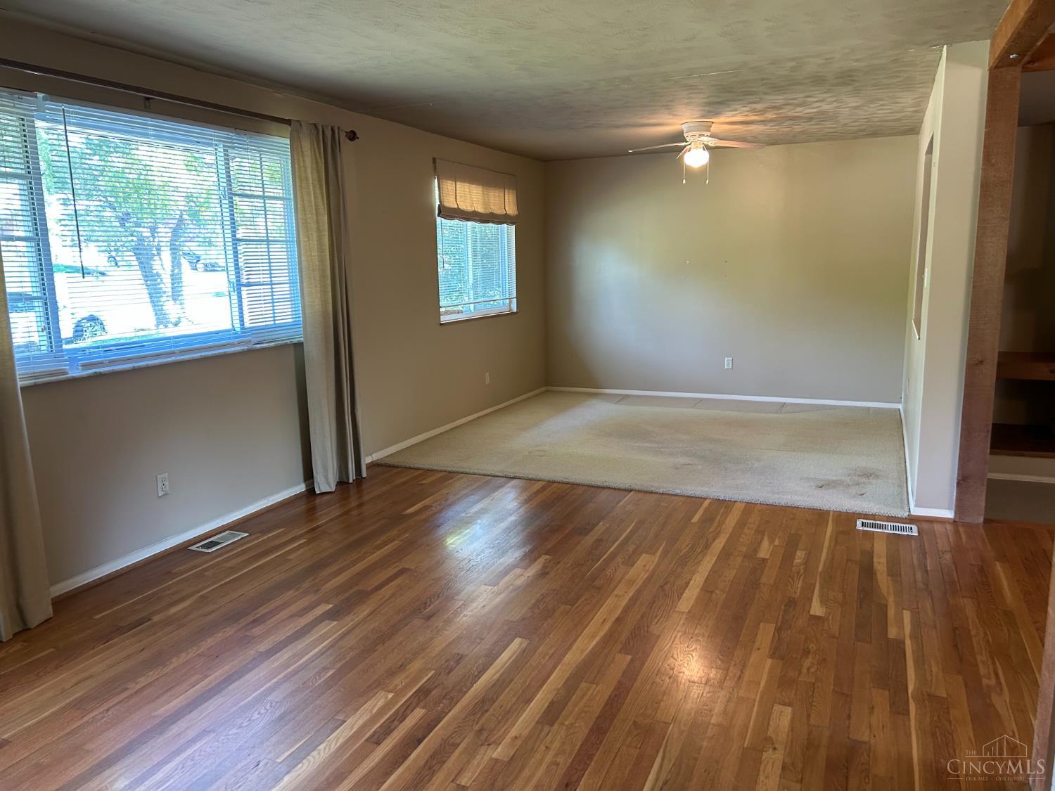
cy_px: 396
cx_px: 528
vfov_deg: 53.1
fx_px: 792
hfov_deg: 67.3
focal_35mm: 26
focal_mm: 5.7
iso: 160
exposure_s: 1/60
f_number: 1.5
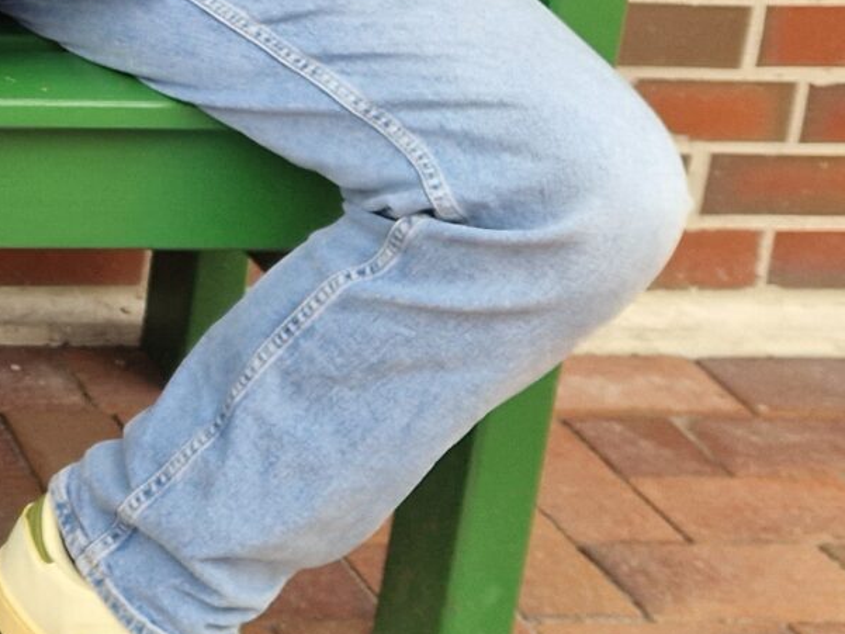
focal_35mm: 98
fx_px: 2393
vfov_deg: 14.0
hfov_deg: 17.9
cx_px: -415
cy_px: -360
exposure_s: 1/180
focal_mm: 5.4
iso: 64
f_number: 1.8
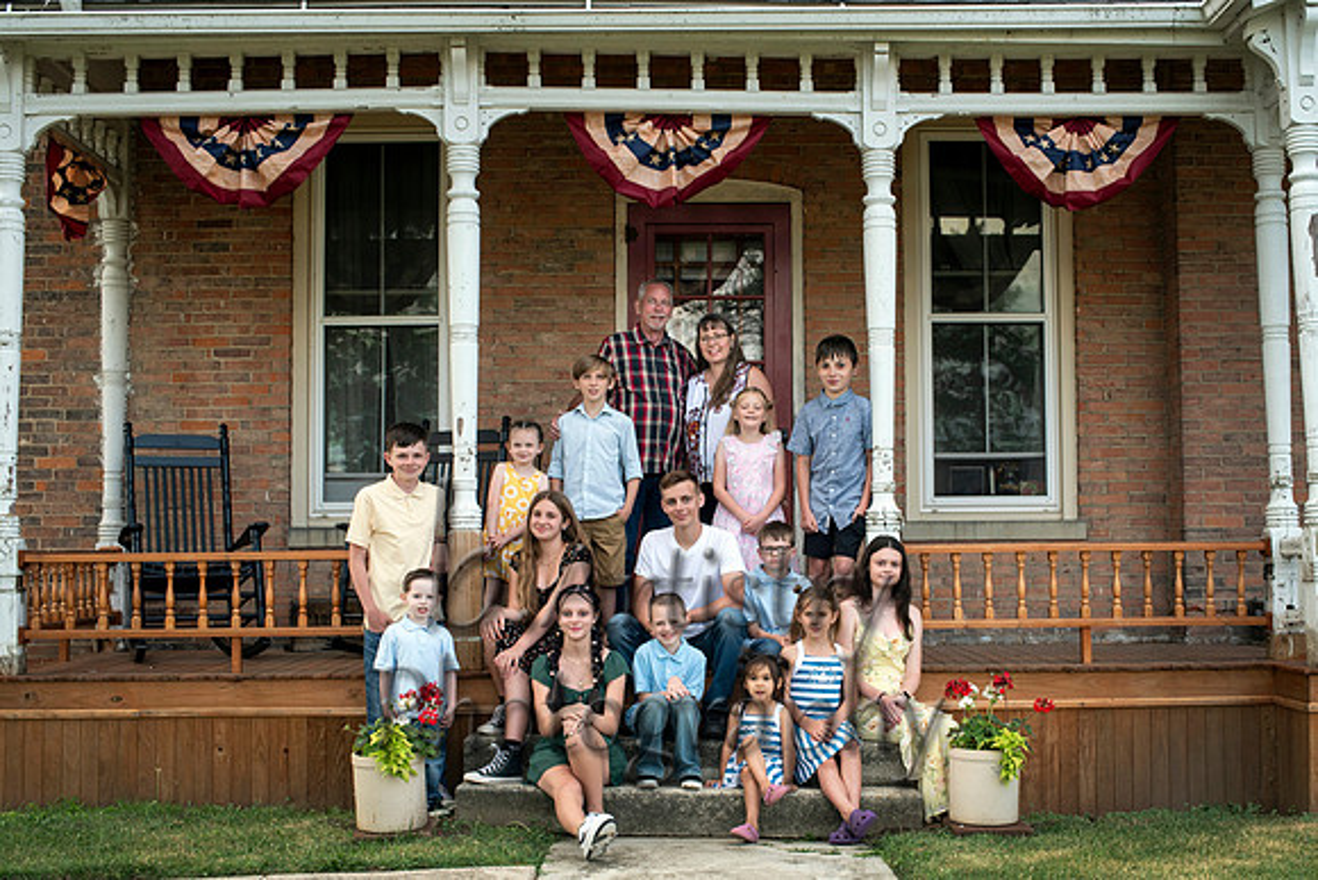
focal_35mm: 45
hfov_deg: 43.6
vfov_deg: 29.9
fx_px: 1648
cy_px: 440
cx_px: 659
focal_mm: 45
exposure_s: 1/125
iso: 320
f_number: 7.1
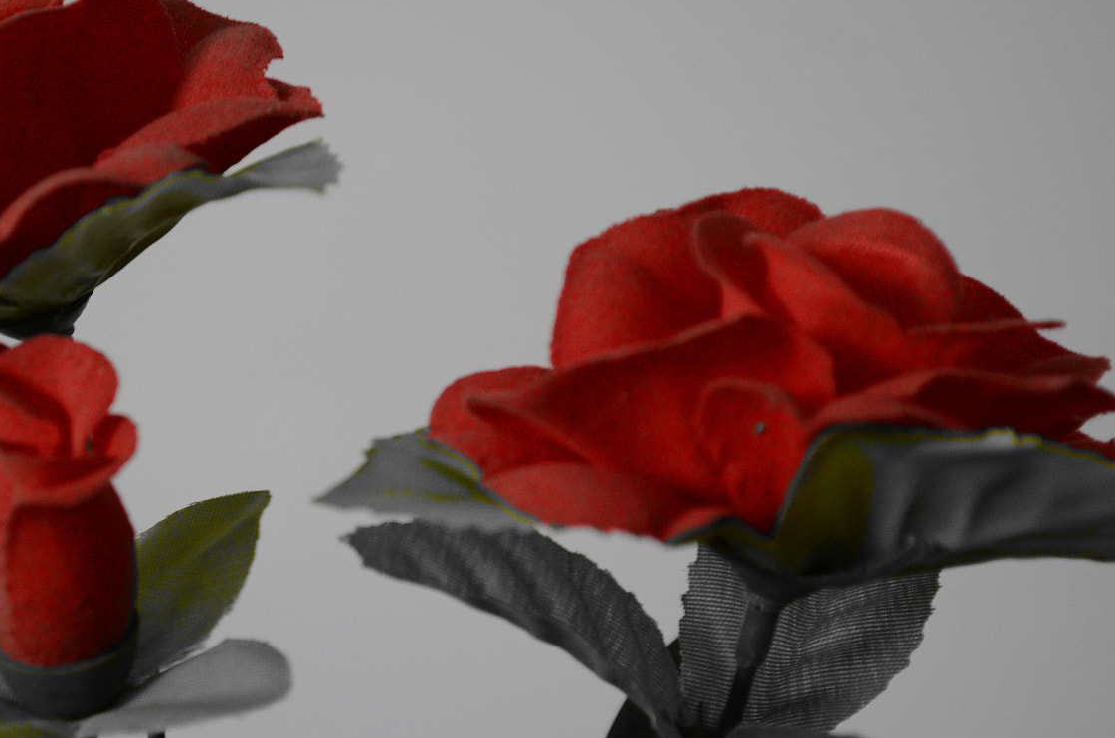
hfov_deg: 17.4
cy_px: 315
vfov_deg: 11.6
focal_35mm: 118
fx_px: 3638
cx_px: 367
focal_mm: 55
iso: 800
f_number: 5.6
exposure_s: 1/50
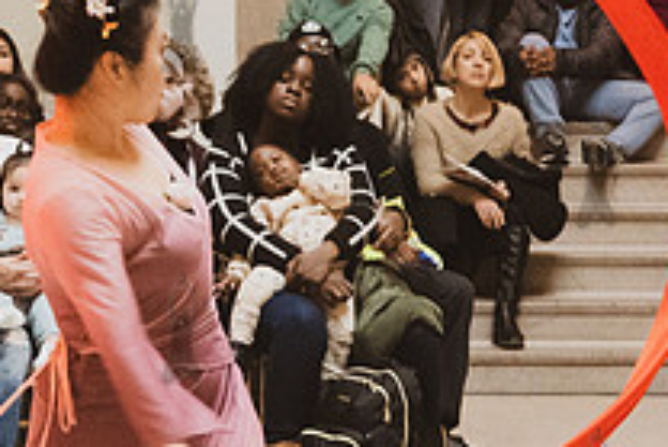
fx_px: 4085
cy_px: 355
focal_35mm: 220
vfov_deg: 6.2
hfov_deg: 9.3
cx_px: 223
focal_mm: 50
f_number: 6.3
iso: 6400
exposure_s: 1/250
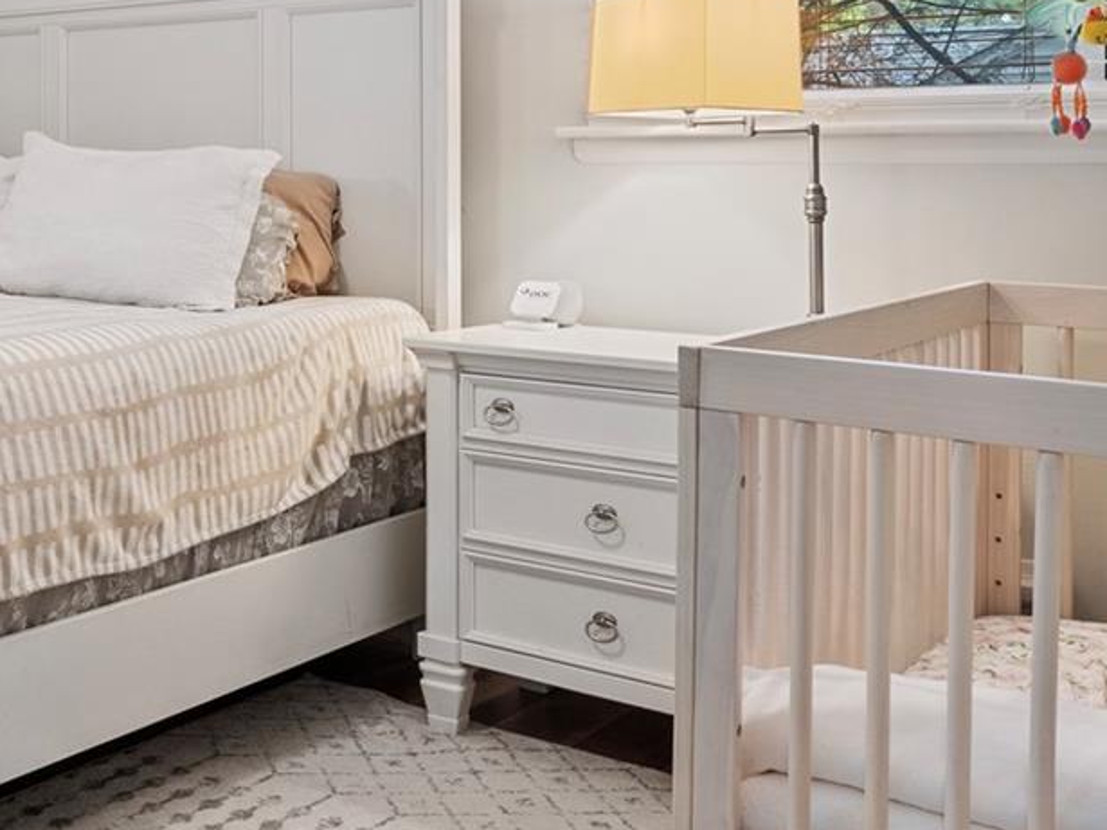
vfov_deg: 28.7
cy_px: 172
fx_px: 1586
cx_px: -146
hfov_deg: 33.1
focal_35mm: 50
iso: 160
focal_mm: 15.5
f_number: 9
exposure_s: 1.6
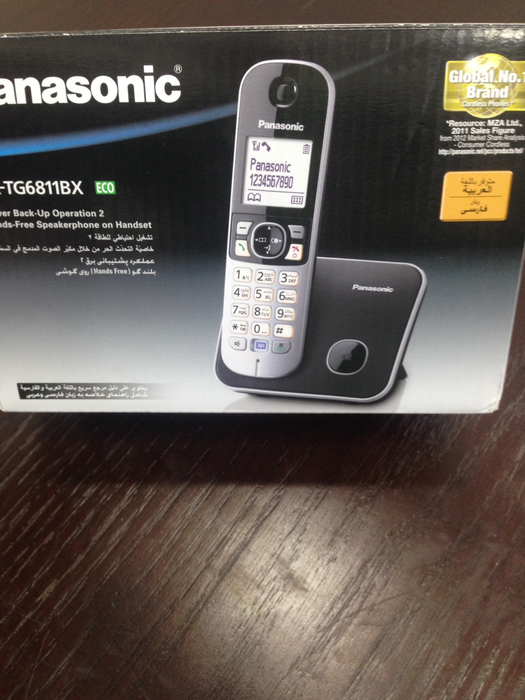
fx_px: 667
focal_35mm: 33
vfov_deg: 55.4
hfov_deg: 42.9
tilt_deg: -56.1
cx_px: 262
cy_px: 350
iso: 100
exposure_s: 1/20
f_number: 2.4
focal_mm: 4.12
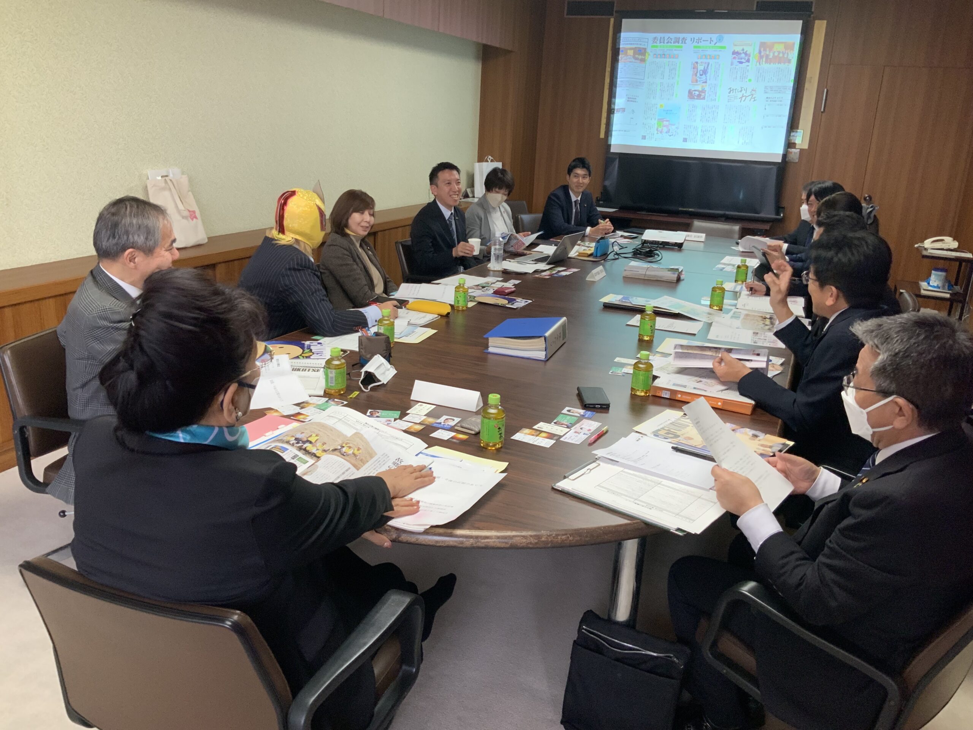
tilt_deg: -16.3
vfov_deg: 48.2
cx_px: 486
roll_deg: -3.1
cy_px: 365
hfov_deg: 61.7
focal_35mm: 29
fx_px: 815
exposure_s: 1/60
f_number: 1.8
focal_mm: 3
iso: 100
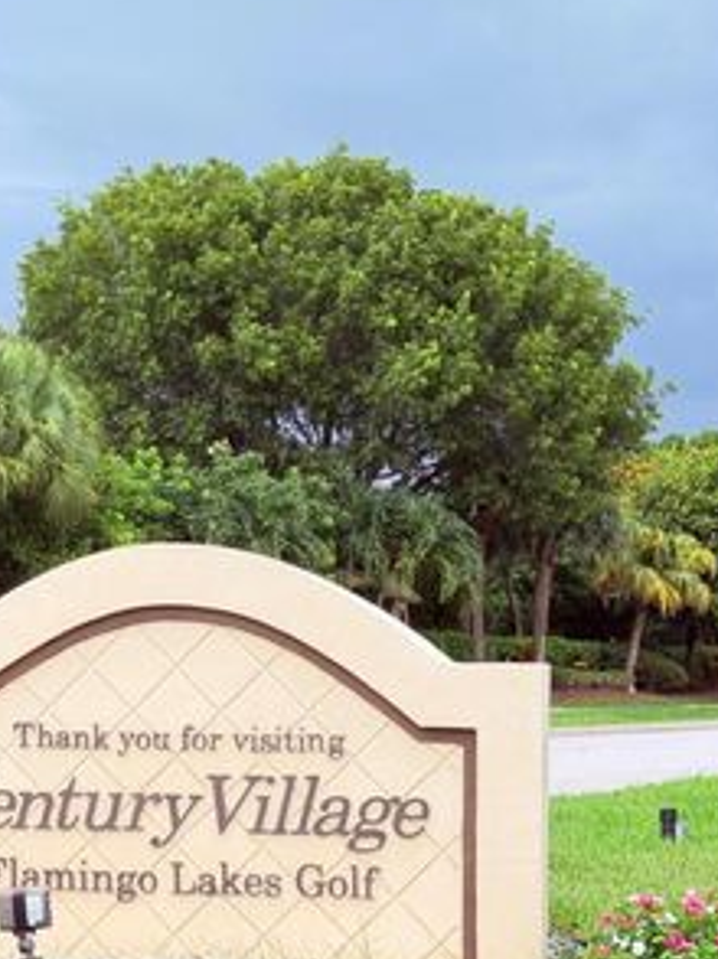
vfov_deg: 20.2
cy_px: 569
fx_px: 2687
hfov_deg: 15.1
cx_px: 117
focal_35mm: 97
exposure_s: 1/280
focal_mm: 6.76
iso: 80
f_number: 1.78
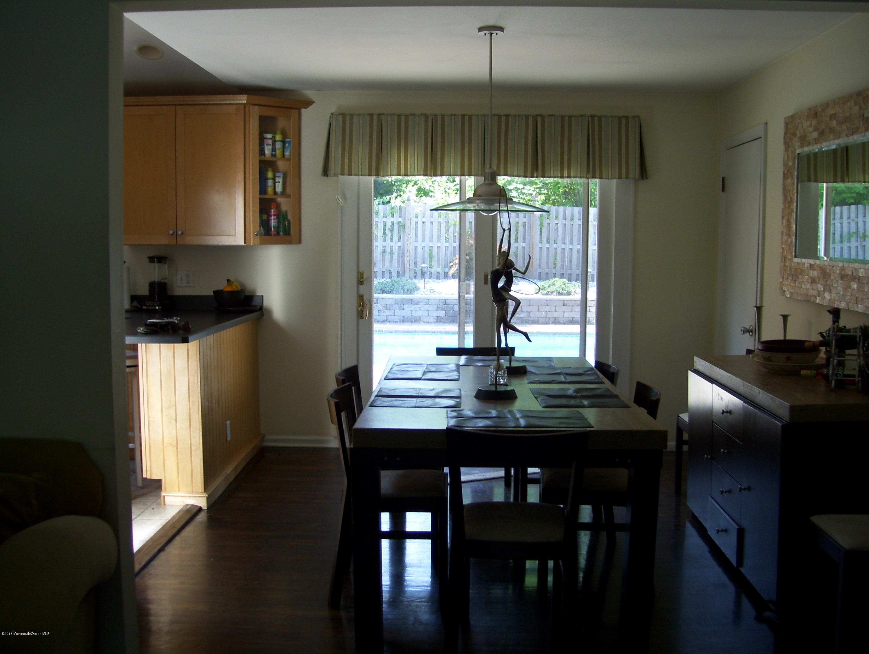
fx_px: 905
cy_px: 327
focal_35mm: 36
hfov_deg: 51.3
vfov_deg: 39.7
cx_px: 434
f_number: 2.7
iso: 80
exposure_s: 1/50
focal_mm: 6
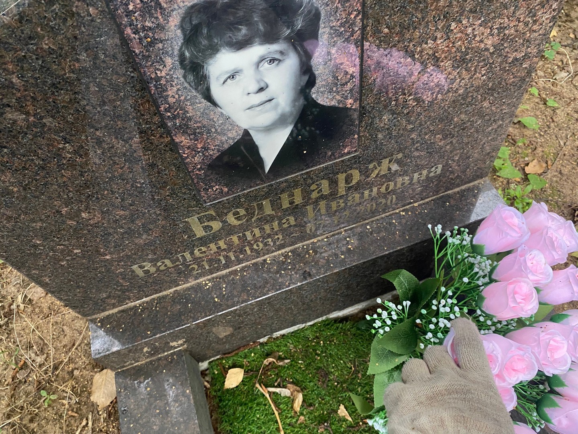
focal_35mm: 26
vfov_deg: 53.1
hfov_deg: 67.3
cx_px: 289
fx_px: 434
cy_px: 217
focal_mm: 4.25
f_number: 1.8
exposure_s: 1/60
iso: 200
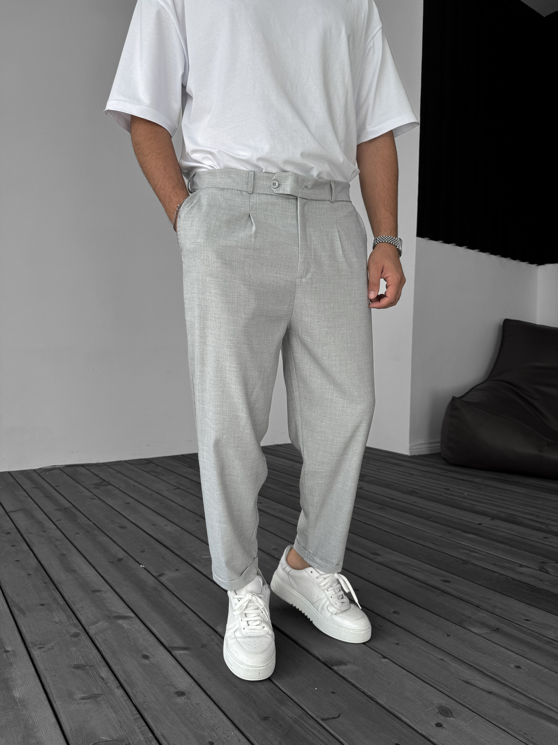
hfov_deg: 56.8
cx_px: 279
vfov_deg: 71.6
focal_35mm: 24
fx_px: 516
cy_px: 372
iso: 80
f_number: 1.8
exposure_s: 1/400
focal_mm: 6.76
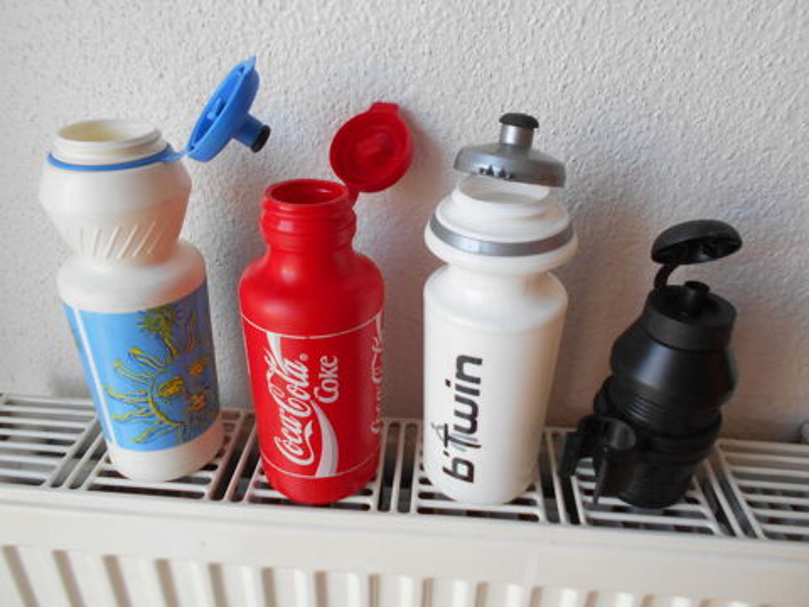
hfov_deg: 67.3
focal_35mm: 26
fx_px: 608
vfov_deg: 53.1
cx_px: 404
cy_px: 304
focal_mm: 4.6
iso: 160
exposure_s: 1/30
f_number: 3.2
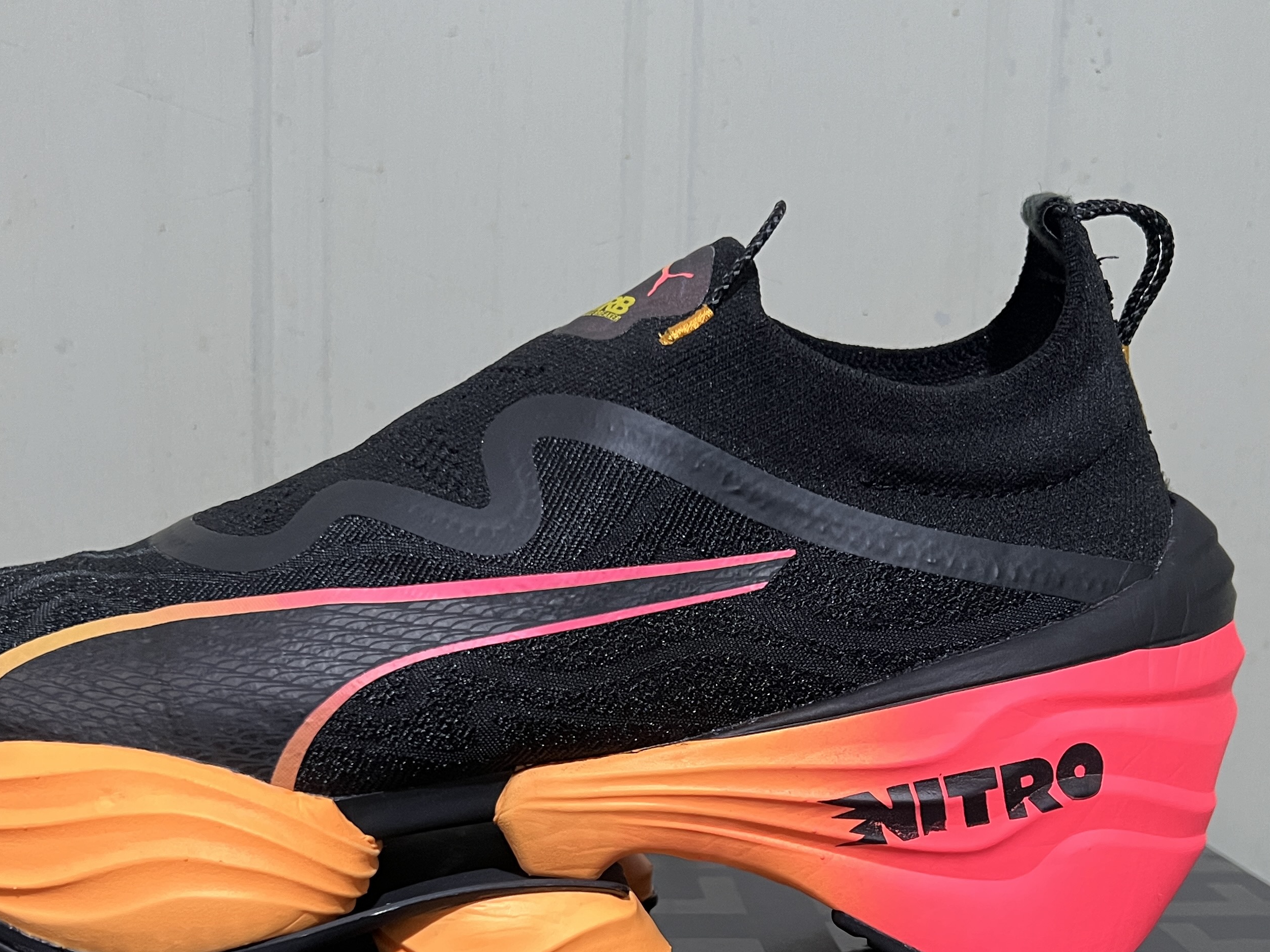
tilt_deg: -7.0
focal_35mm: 42
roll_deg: -0.8
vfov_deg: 33.8
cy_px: 679
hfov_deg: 44.8
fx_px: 1541
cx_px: 600
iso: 320
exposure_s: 1/60
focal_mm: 5.7
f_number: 1.5
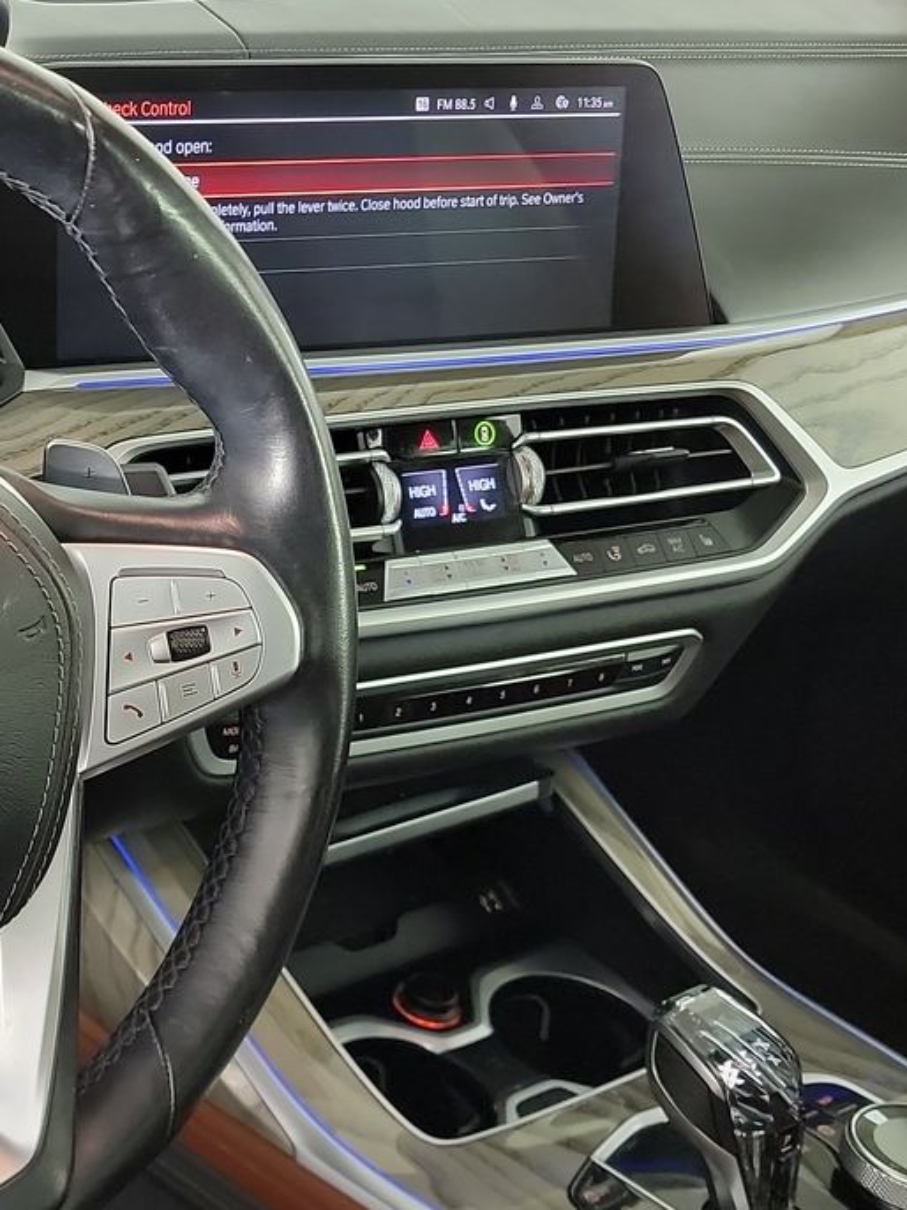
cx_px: -113
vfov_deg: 34.4
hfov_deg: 24.2
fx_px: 1958
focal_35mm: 56
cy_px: 603
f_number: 1.8
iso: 601
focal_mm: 6.7
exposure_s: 1/59
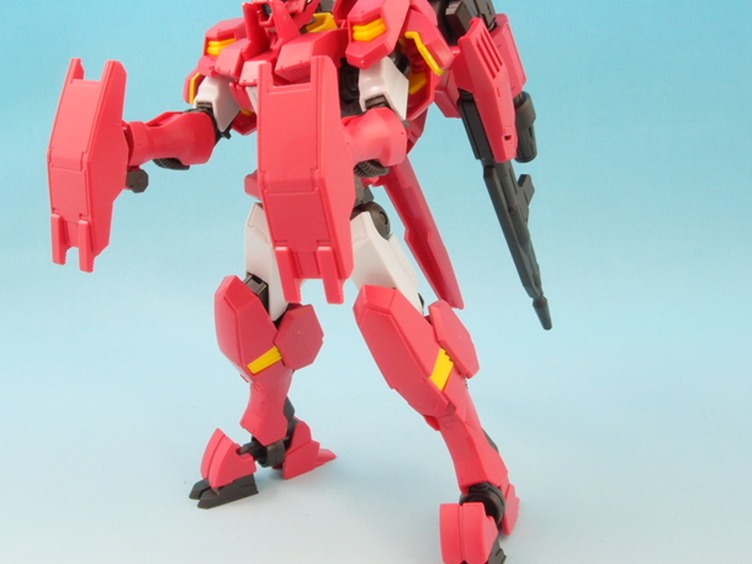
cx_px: 319
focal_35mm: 42
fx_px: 912
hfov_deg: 44.7
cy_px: 228
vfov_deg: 34.2
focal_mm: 6.87
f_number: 8
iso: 100
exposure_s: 1
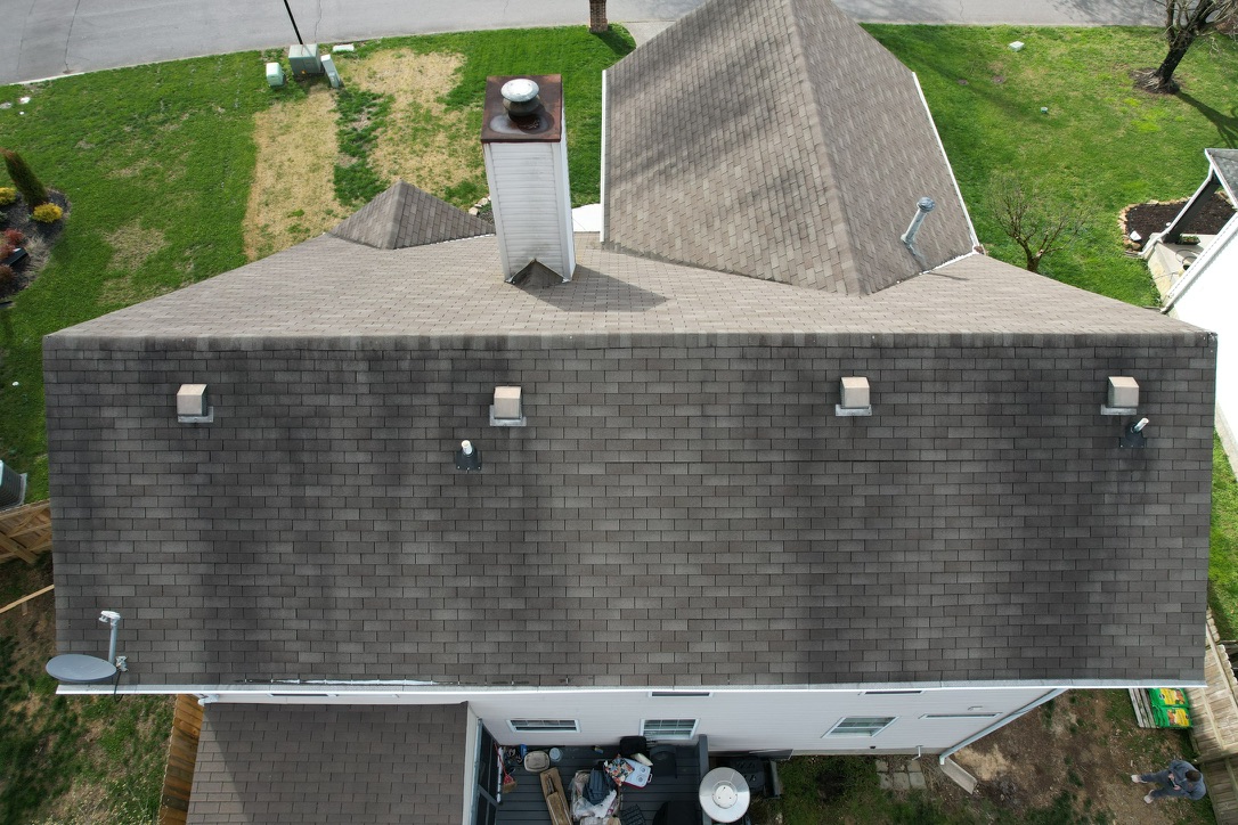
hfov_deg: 78.6
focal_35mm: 22
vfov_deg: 57.2
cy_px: 412
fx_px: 756
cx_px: 619
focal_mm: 8.38
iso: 100
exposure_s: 1/640
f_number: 2.8
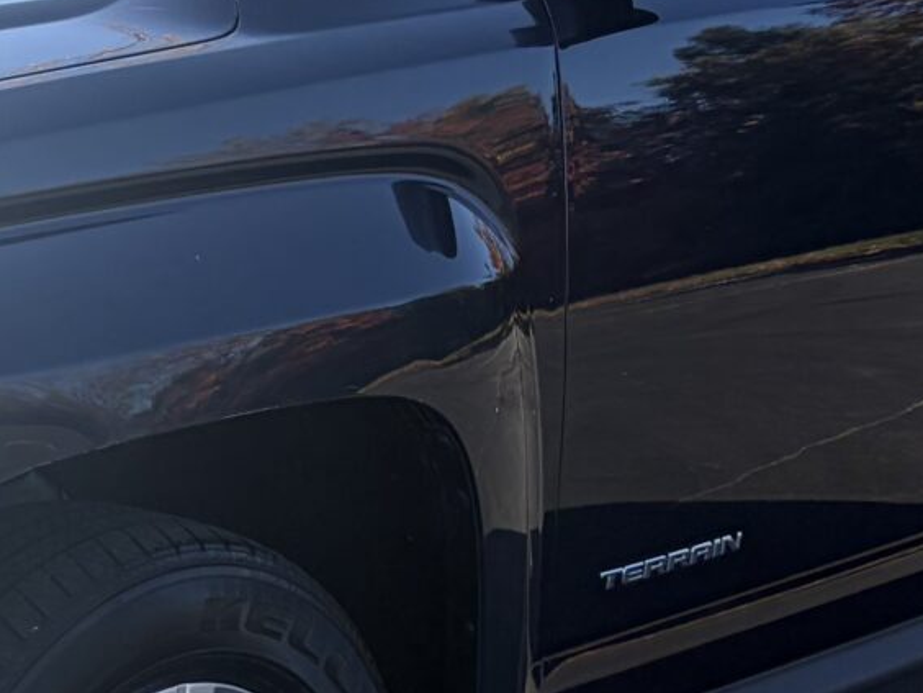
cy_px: 513
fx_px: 3146
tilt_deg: -16.6
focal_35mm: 118
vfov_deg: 12.5
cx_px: -263
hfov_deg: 15.9
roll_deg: -2.1
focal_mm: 5.96
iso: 64
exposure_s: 1/1587
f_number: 1.6
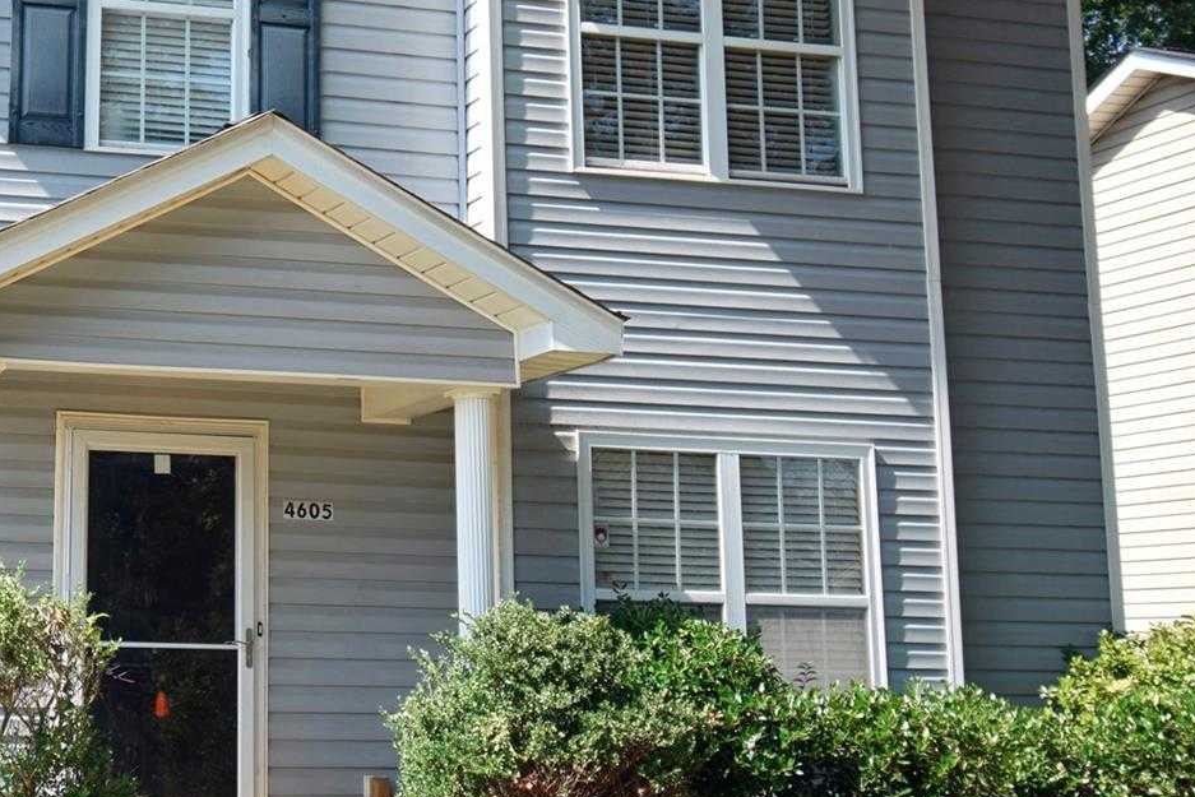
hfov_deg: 32.0
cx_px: 79
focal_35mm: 59
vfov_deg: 23.0
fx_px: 1959
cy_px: 317
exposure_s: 1/320
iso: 200
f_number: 9
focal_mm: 18
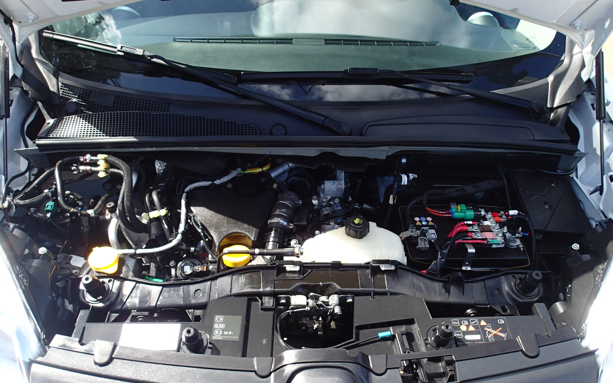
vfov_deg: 45.9
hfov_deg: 68.4
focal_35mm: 27
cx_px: 309
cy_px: 222
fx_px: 451
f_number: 2.8
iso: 100
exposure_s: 1/400
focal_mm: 4.5
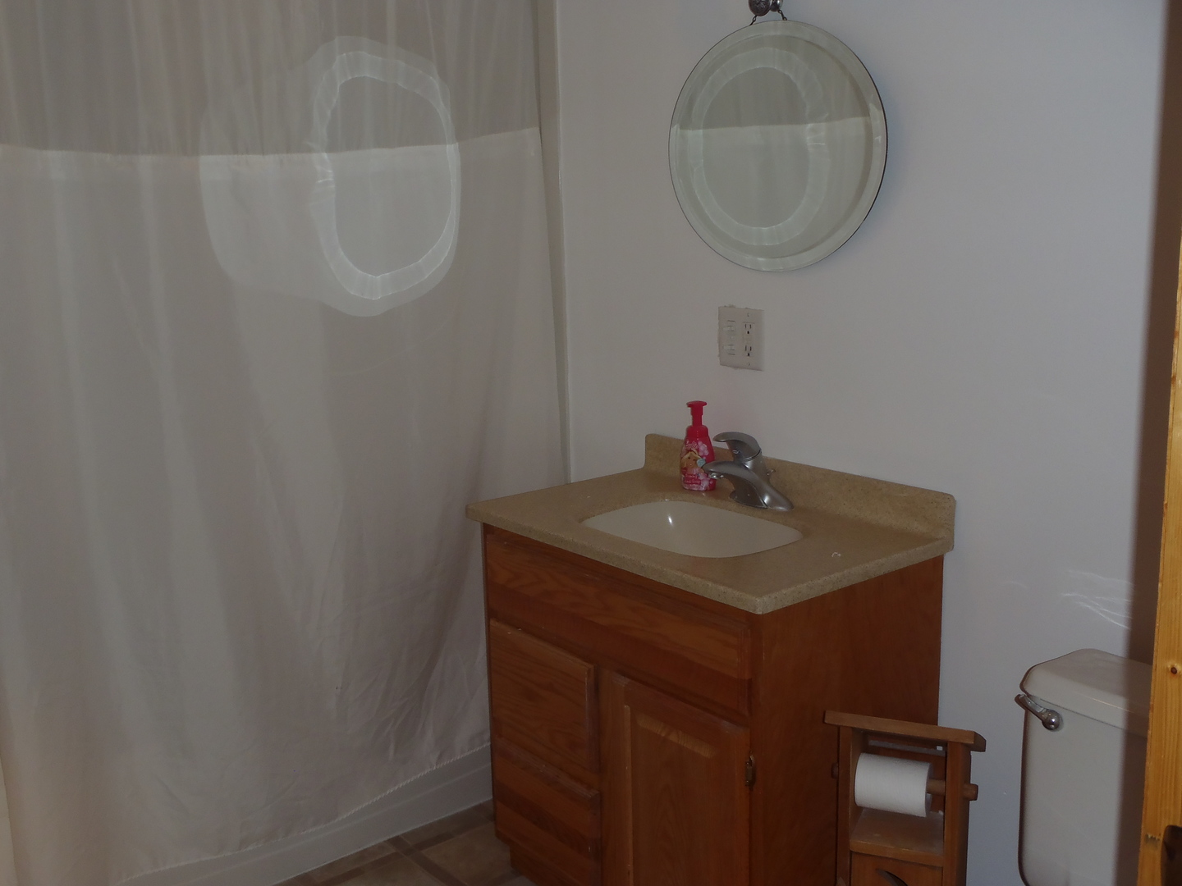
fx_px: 1229
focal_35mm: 36
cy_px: 443
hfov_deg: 51.4
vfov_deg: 39.7
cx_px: 591
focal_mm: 6.45
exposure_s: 1/30
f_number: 4.5
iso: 100
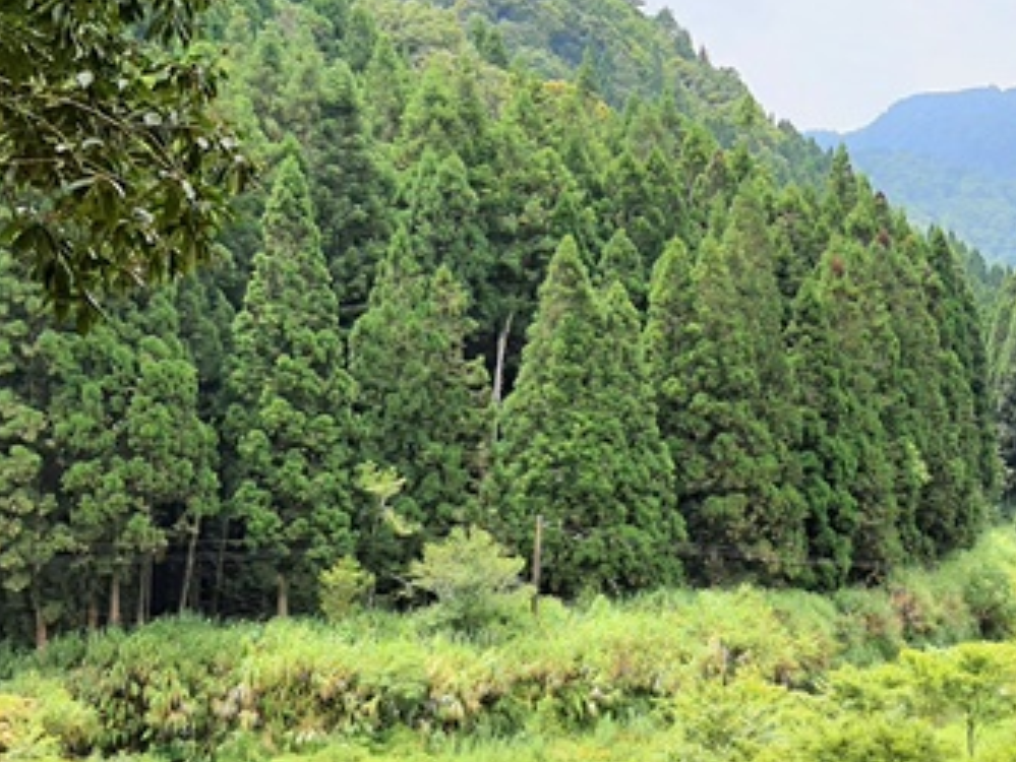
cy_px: 396
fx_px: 2290
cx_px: 876
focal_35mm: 78
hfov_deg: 24.4
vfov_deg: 18.9
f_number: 1.7
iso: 50
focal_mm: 4.32
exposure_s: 1/1664
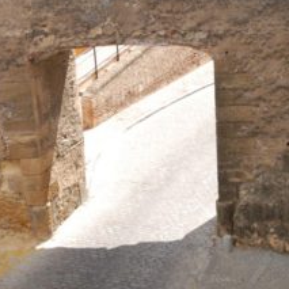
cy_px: 127
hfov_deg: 19.7
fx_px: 822
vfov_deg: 19.9
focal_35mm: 87
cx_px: 240
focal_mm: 29
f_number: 5
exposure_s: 1/200
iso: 100
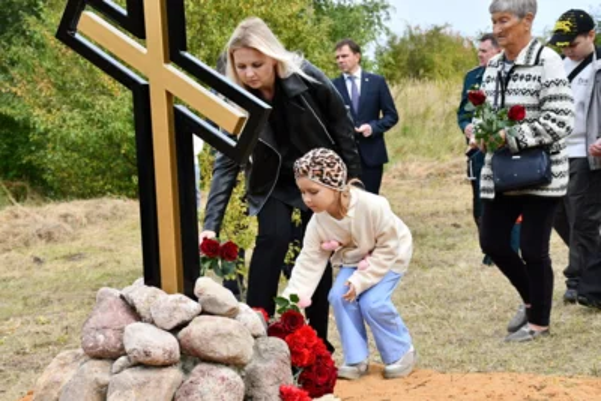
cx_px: 300
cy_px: 200
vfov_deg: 20.3
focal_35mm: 67
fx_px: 1119
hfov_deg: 30.1
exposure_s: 1/320
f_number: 9
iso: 320
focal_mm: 45
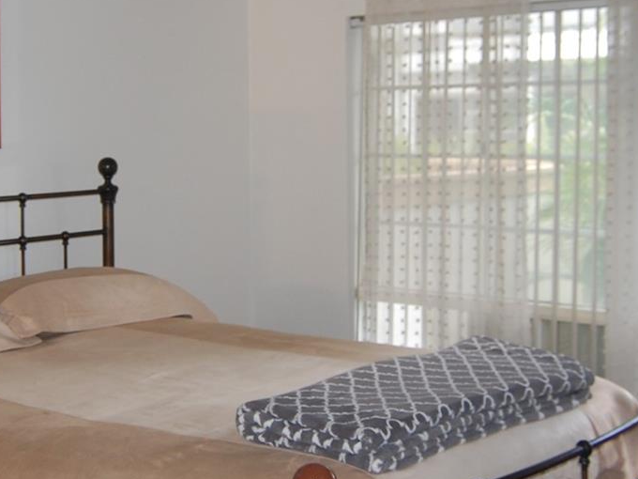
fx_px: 1124
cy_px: 207
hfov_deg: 31.4
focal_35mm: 61
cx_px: 198
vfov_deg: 24.0
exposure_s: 1/60
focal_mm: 18
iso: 400
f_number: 3.5
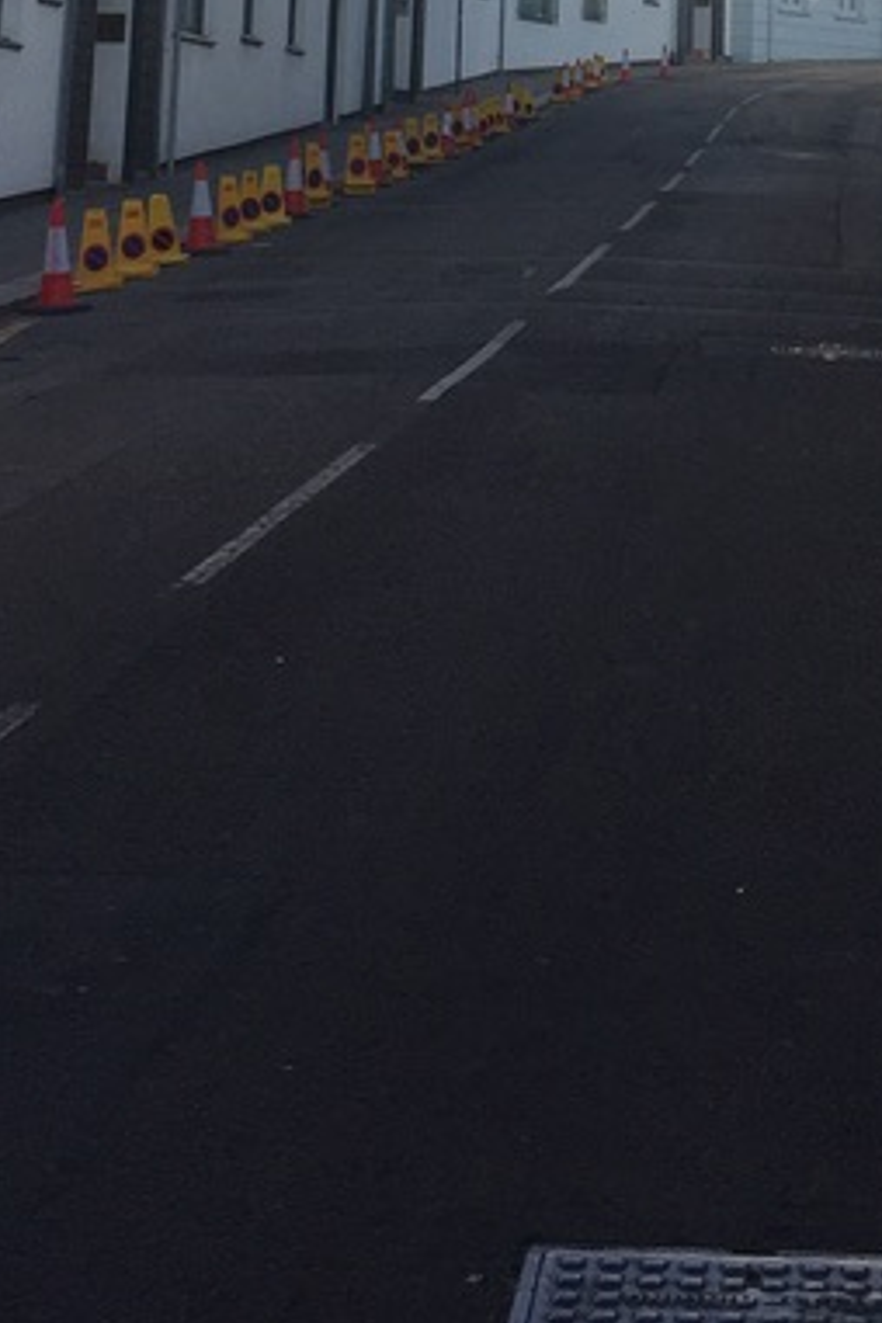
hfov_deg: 16.6
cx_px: 819
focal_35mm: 81
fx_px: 2977
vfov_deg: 22.4
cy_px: -396
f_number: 2.2
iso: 32
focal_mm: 4.15
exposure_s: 1/746
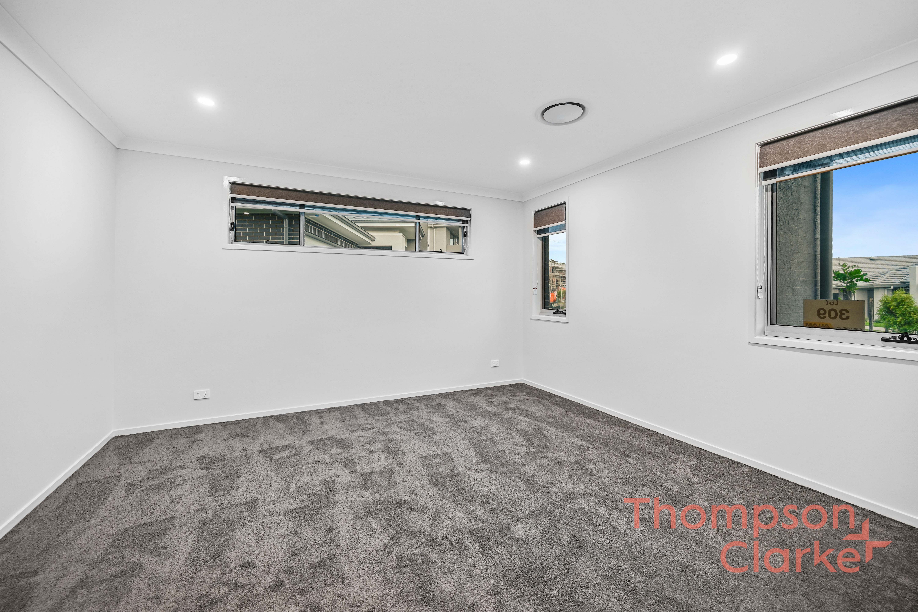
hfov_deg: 104.2
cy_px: 306
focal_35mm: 14
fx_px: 357
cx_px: 459
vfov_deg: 81.3
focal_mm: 14
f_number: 4
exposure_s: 1/3
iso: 110
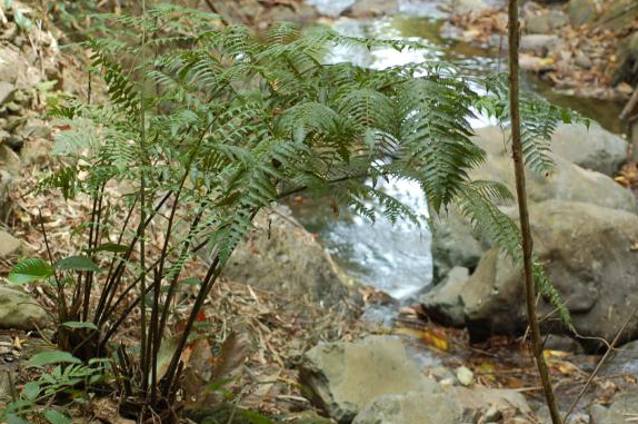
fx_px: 1664
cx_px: 308
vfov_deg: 14.5
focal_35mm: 94
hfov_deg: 21.7
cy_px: 214
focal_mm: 60
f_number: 3.2
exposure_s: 1/40
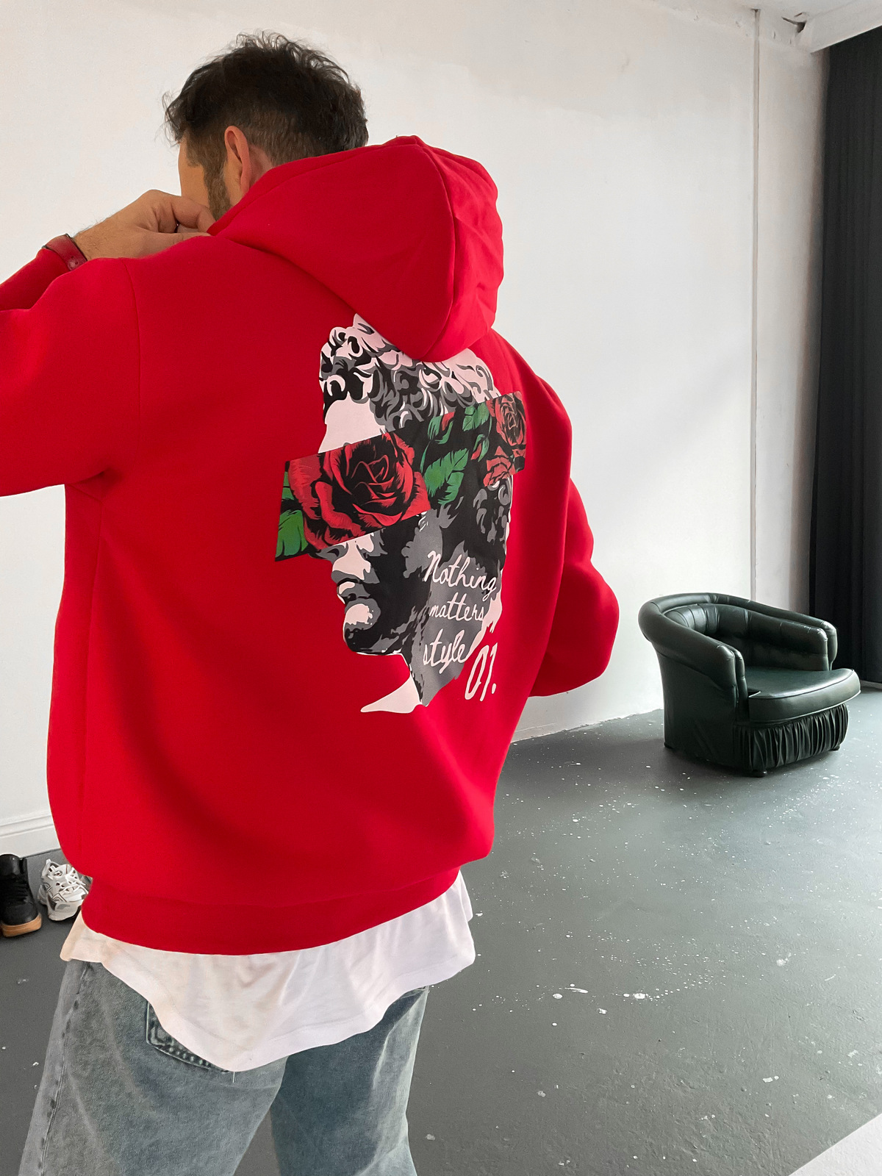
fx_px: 985
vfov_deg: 61.7
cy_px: 588
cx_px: 441
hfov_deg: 48.2
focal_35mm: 29
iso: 250
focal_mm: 3
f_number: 1.8
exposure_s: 1/60
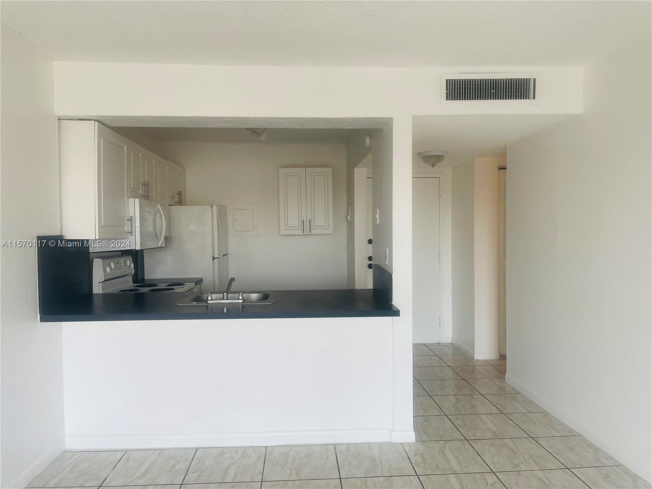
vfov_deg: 53.1
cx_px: 326
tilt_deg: -1.6
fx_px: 490
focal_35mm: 26
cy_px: 244
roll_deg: +0.4
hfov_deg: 67.3
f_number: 1.6
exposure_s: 1/120
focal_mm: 4.2
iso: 64
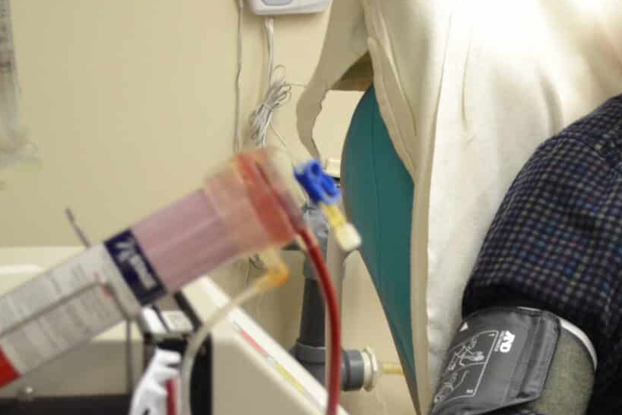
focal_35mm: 133
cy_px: 281
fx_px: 2298
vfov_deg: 10.3
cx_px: 630
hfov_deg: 15.1
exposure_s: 1/60
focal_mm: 38
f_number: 5
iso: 1800
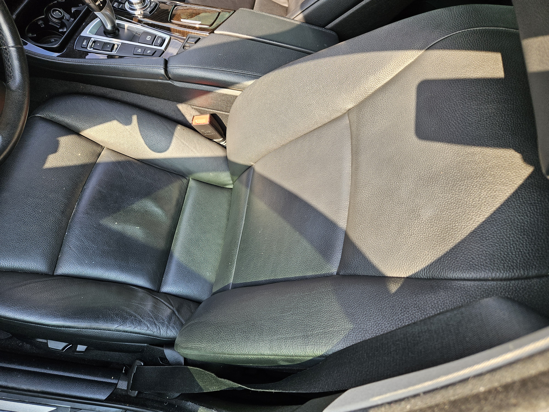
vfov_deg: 58.9
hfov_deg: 73.9
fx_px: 365
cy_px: 206
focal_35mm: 23
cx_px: 274
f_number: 1.8
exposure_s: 1/180
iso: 80
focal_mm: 5.4
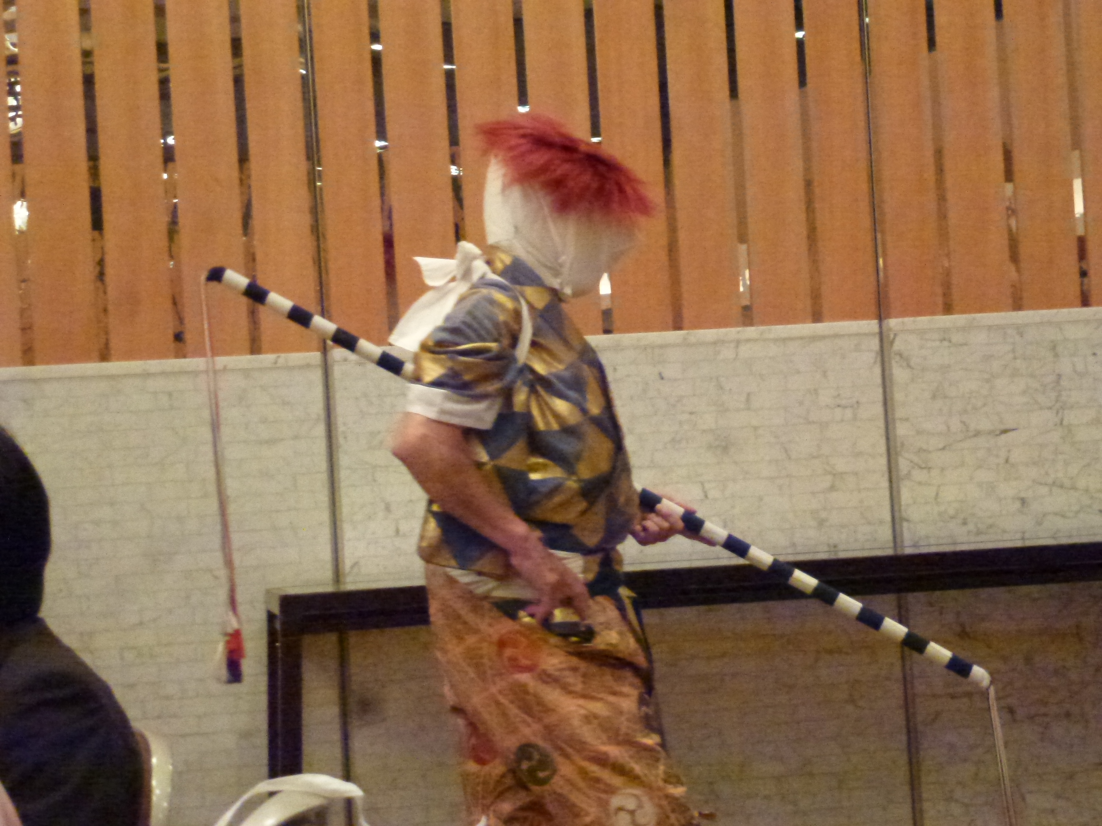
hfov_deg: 20.4
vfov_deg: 15.4
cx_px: 551
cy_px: 413
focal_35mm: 96
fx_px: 3056
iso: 1600
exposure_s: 1/60
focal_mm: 17.3
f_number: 5
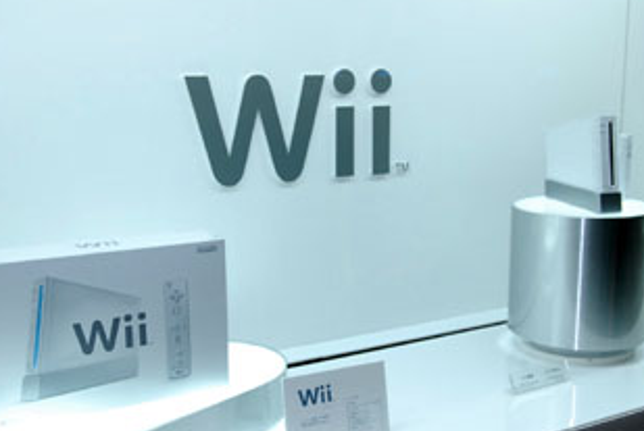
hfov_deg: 43.8
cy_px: 248
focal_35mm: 45
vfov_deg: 30.1
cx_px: 292
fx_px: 800
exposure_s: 1/100
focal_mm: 23
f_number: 4
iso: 400
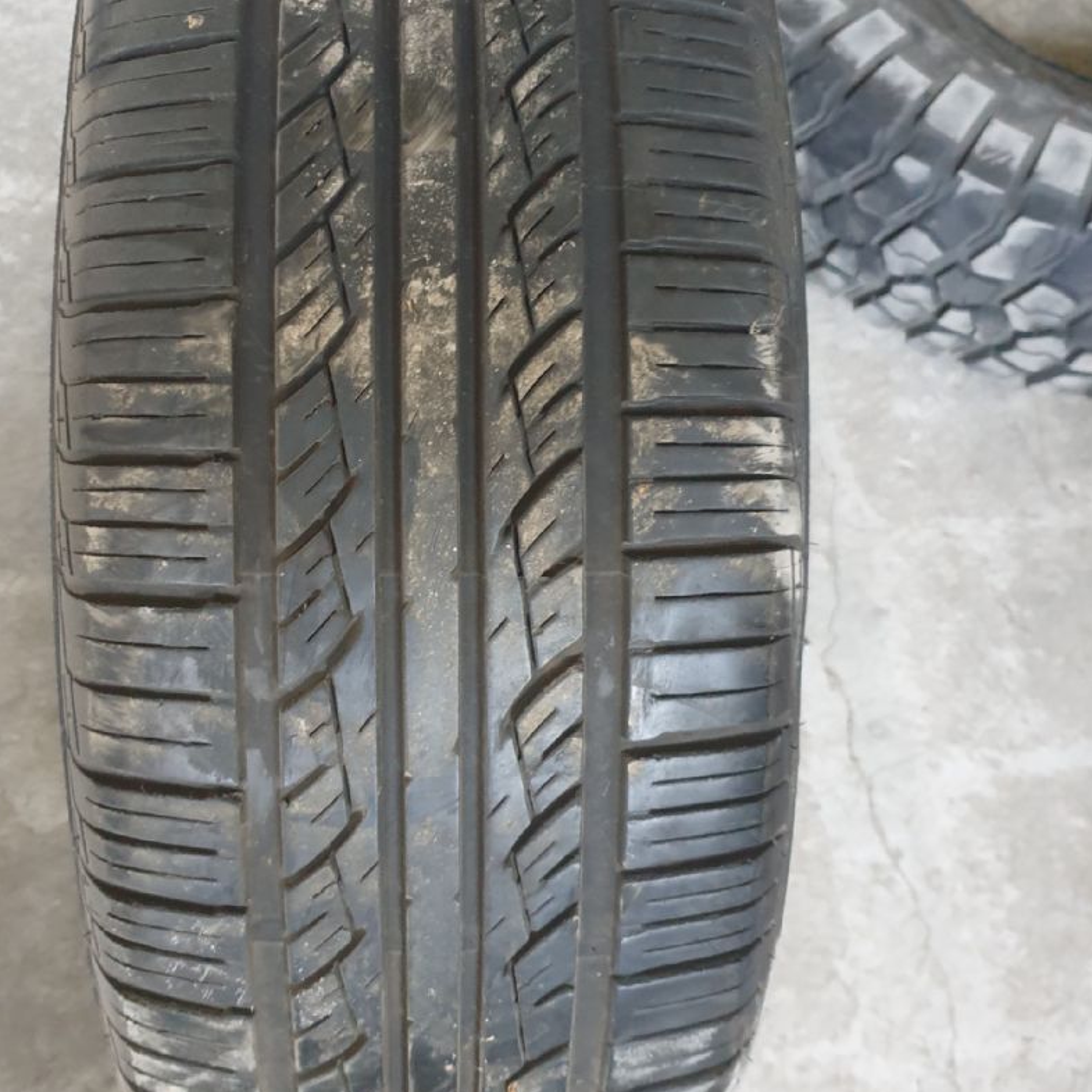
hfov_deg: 43.6
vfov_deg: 43.8
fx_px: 1356
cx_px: 420
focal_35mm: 38
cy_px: 479
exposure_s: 1/20
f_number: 1.5
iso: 250
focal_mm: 4.3
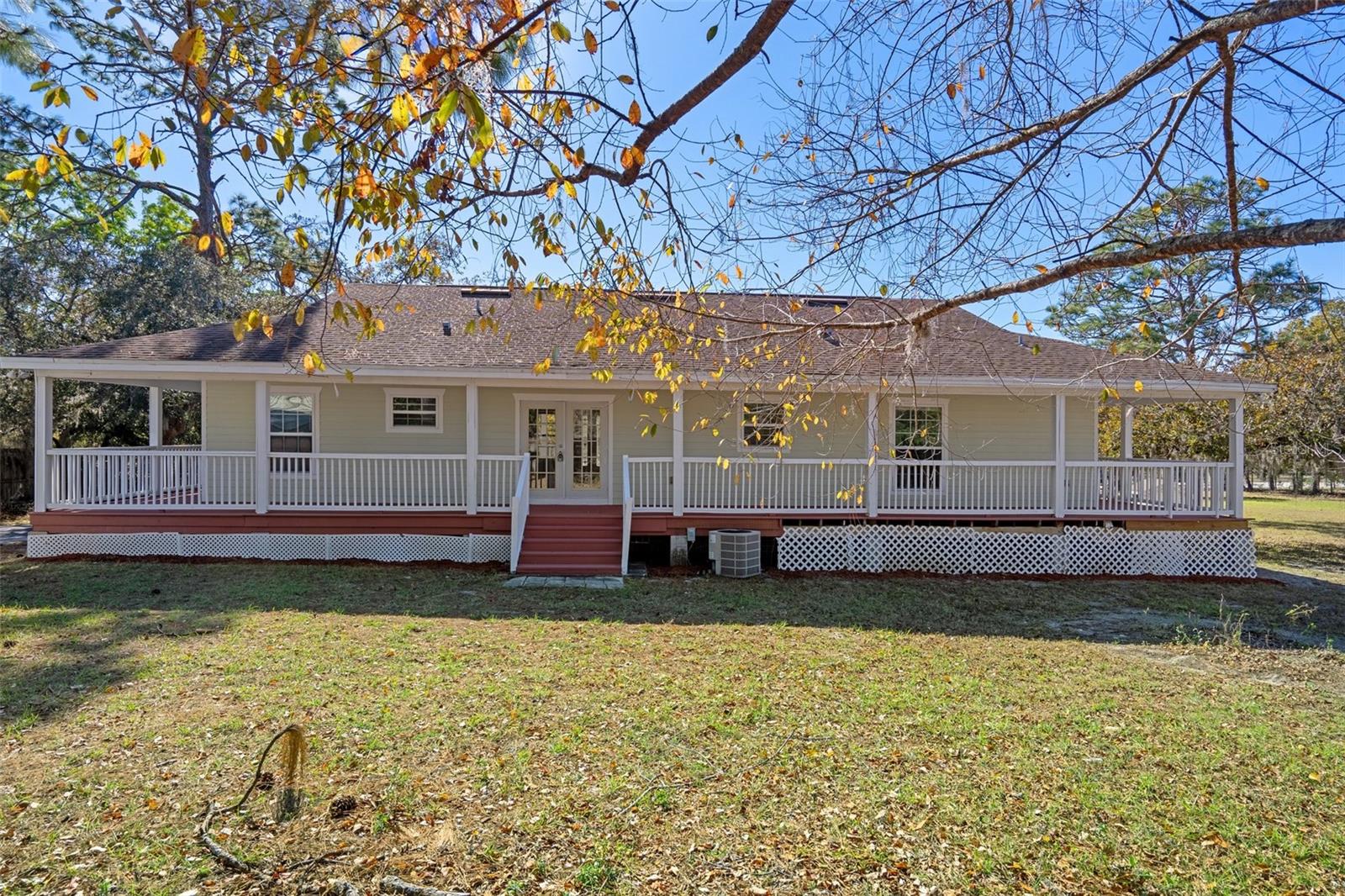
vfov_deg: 67.4
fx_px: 672
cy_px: 448
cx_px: 672
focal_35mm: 18
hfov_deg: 90.0
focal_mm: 18
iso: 320
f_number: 8
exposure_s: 1/400
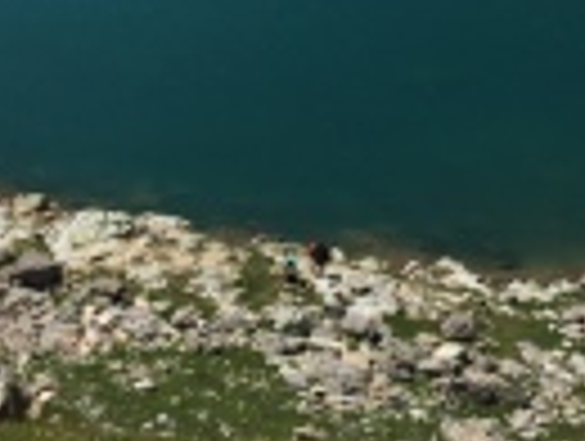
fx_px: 1507
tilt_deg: -12.4
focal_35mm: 89
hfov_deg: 21.9
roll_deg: -4.5
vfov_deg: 15.8
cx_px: 225
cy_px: -140
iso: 32
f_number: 2.2
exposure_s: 1/2639
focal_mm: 4.15
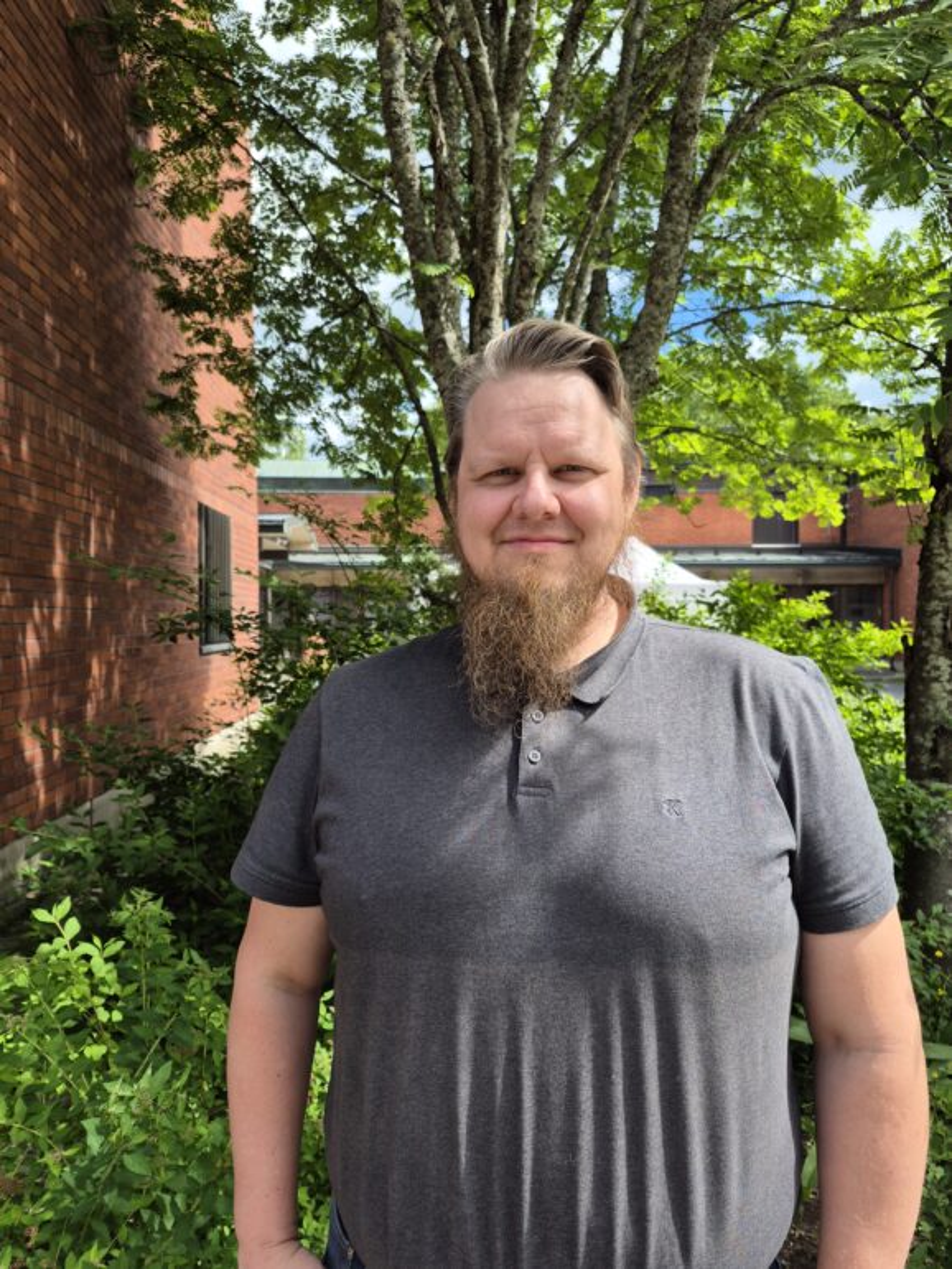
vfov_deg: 73.9
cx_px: 476
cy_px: 634
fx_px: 843
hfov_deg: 58.9
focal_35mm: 23
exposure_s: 1/696
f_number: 1.8
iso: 25
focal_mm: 5.4
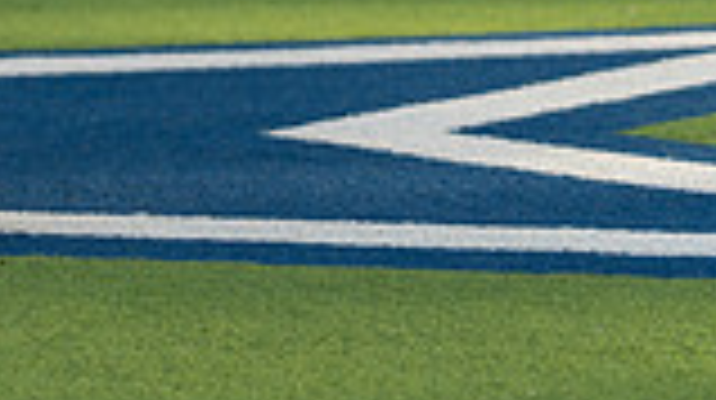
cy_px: -352
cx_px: -253
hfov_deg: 6.4
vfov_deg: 3.6
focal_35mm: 335
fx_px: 6353
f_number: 2.8
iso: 100
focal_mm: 83
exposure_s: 1/640
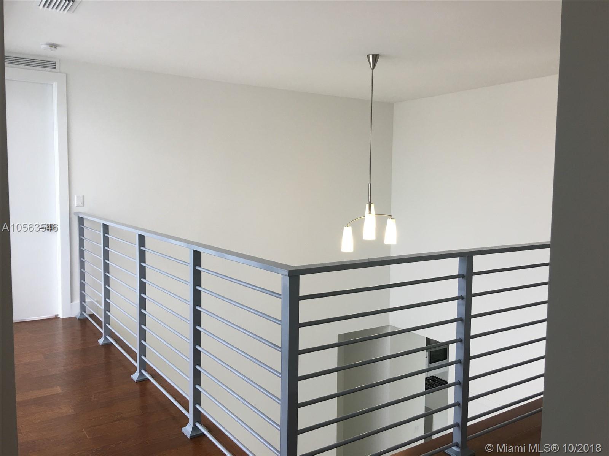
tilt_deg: -3.4
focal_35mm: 29
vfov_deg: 48.2
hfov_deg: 61.7
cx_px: 304
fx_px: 510
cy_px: 228
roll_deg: -0.6
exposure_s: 1/40
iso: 25
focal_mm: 4.15
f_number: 2.2
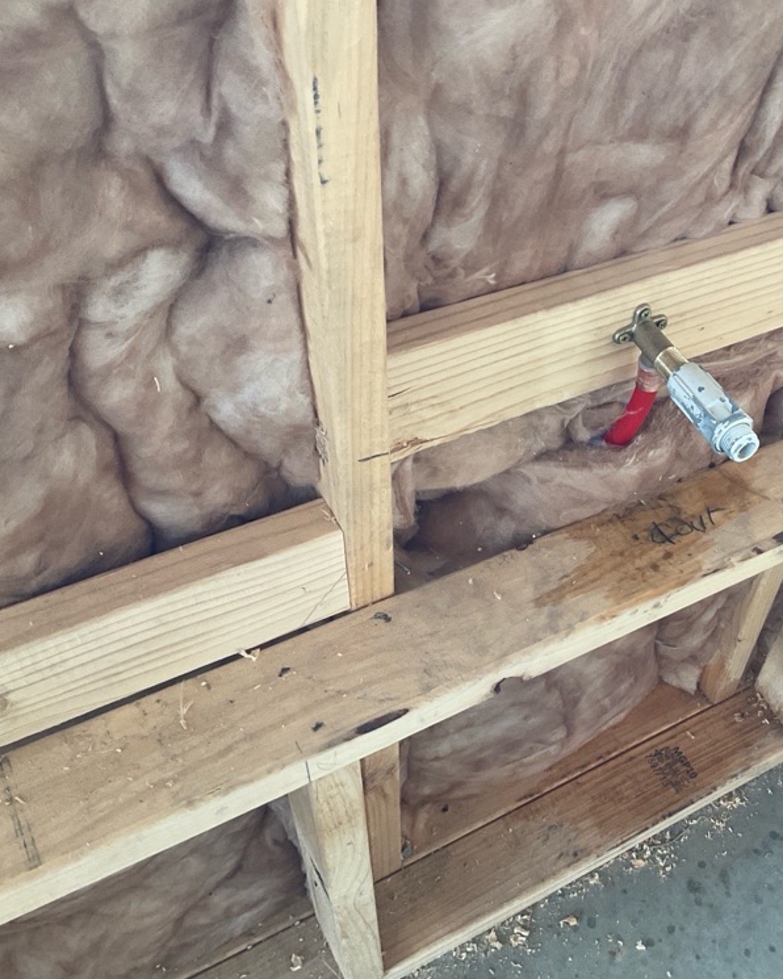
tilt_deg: -50.5
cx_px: 616
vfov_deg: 47.9
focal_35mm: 38
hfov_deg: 37.9
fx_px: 1101
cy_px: 489
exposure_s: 1/60
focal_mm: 3
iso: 64
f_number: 1.8
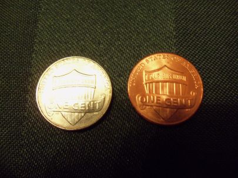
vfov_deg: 48.3
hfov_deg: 61.6
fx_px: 199
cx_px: 119
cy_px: 89
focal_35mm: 29
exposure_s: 1/30
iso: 200
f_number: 3.4
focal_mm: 5.2
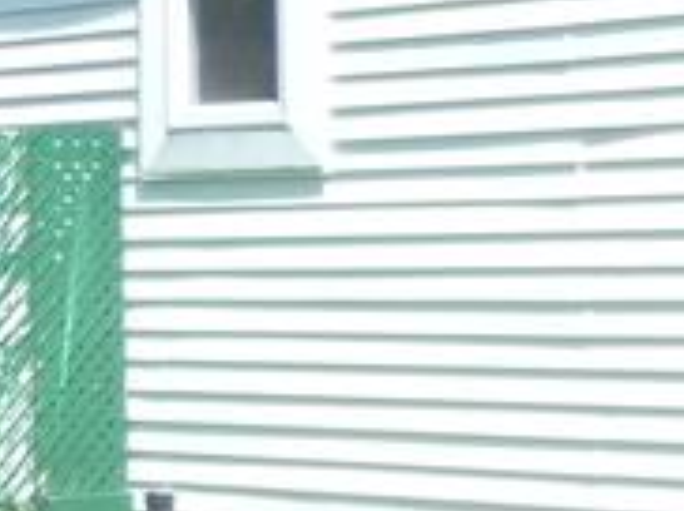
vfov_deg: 7.5
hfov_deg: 8.8
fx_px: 3888
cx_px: -1150
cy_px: 105
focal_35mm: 197
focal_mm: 6.3
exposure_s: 1/250
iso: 125
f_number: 4.5
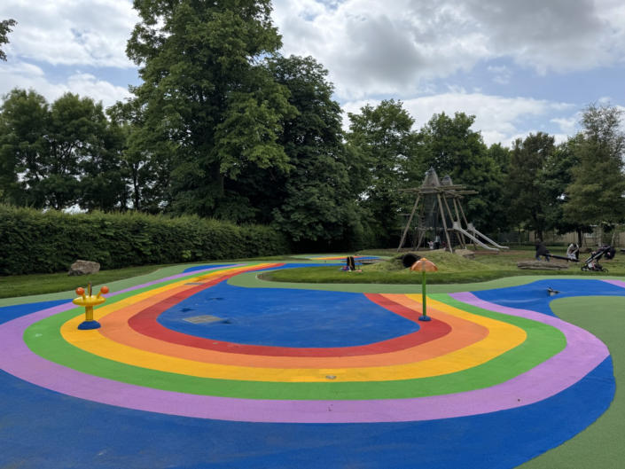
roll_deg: -0.6
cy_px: 234
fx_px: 433
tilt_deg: -0.3
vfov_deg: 56.8
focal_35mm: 24
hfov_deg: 71.6
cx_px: 312
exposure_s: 1/2710
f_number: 1.78
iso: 80
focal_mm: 6.76
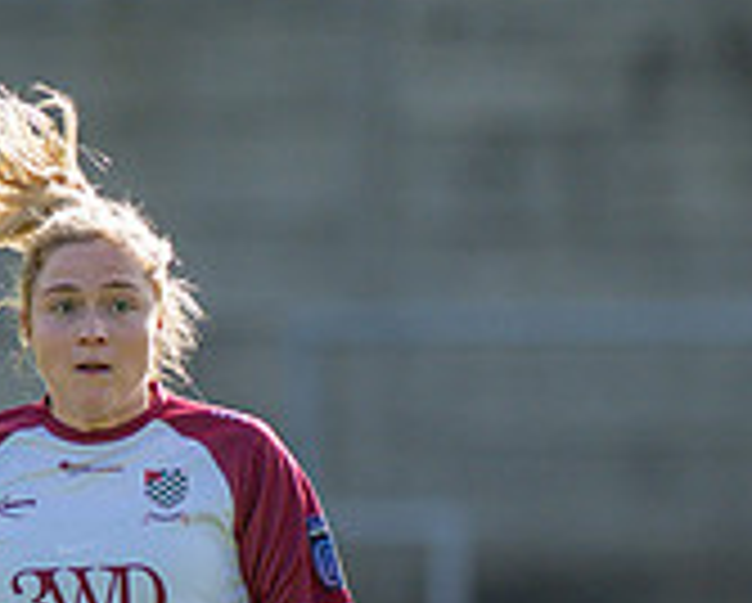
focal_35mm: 1709
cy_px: 729
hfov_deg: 1.1
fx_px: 38080
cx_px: 7
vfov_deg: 0.9
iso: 200
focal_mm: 300
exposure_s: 1/3200
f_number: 2.8
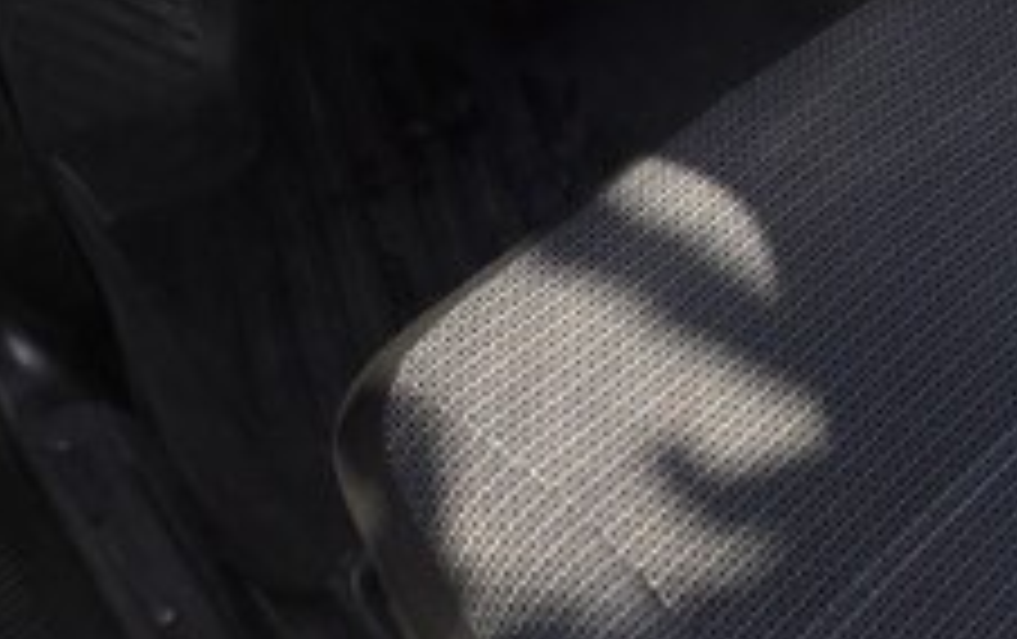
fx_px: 1804
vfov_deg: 18.2
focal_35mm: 65
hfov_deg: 30.7
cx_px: 824
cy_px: -284
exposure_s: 1/100
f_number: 1.9
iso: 64
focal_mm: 3.7
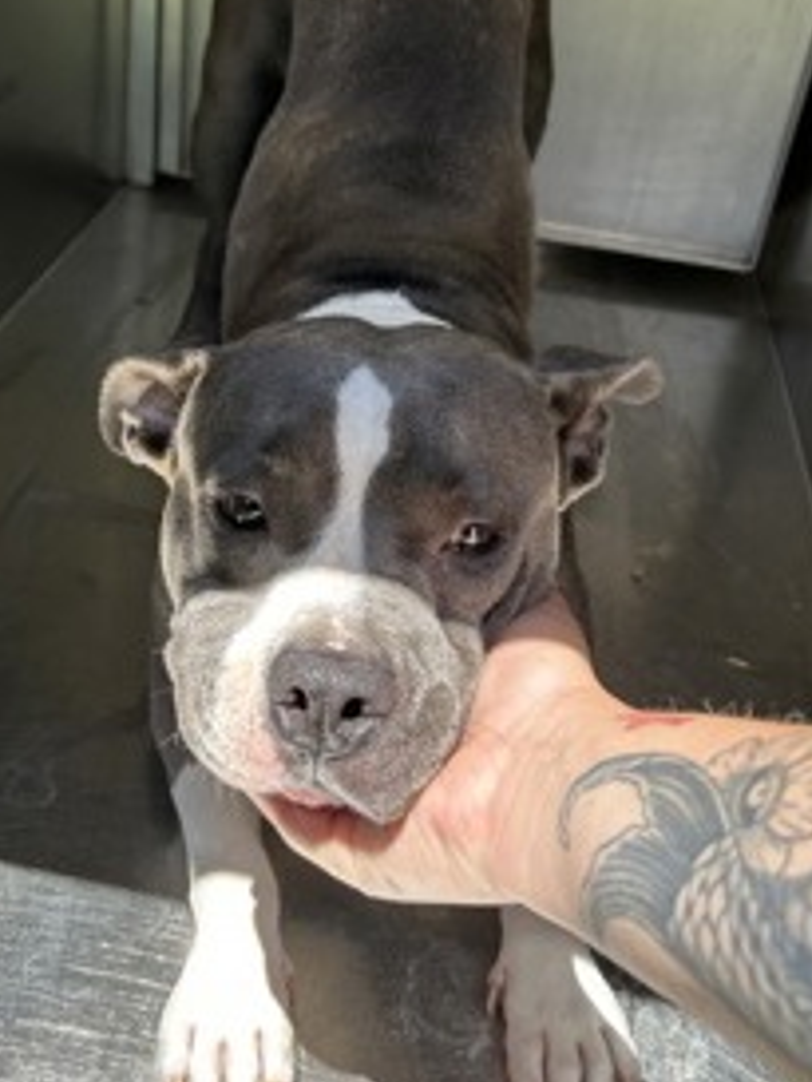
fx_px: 1250
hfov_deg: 36.0
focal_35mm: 40
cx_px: 366
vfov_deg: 46.4
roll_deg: -8.4
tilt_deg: -30.5
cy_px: 416
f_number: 1.5
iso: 50
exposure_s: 1/932
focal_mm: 5.7
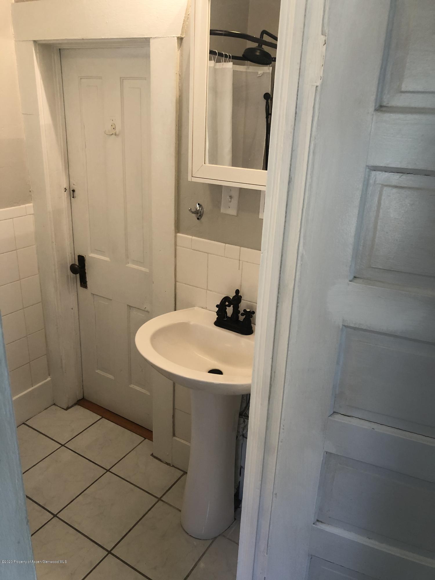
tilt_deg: -20.6
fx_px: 469
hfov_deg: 49.7
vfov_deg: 63.4
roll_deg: -1.9
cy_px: 290
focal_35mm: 28
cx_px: 218
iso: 40
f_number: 1.8
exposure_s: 1/30
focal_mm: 3.99
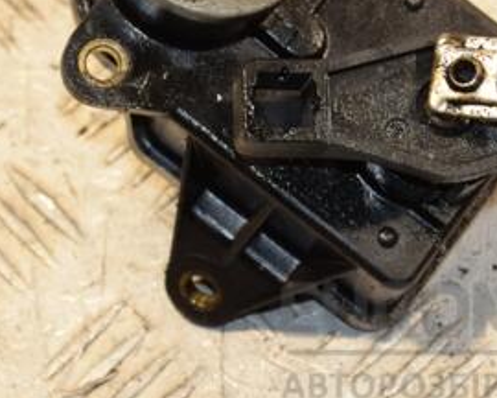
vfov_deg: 6.6
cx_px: 247
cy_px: 64
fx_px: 3457
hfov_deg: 8.2
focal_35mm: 235
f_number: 7.1
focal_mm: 75
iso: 800
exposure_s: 1/200
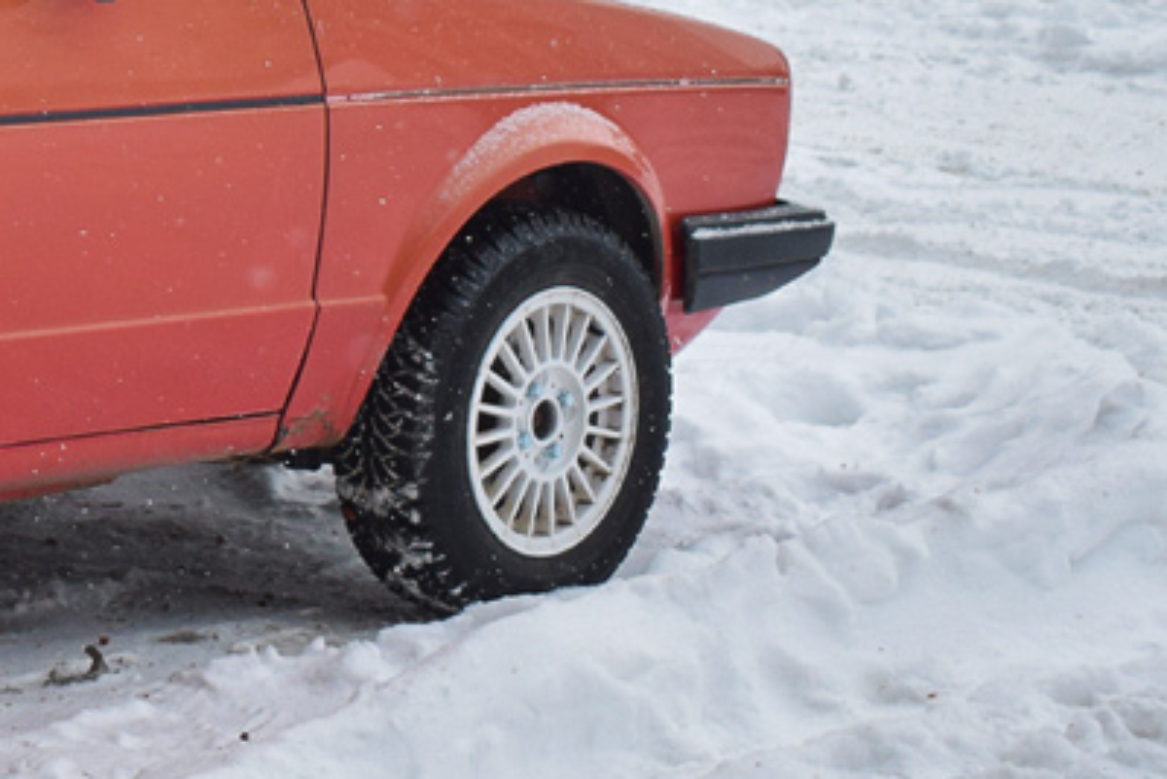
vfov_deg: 9.7
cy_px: -143
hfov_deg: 13.8
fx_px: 4524
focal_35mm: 140
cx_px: -575
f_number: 5.6
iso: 400
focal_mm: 31
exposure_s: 1/320
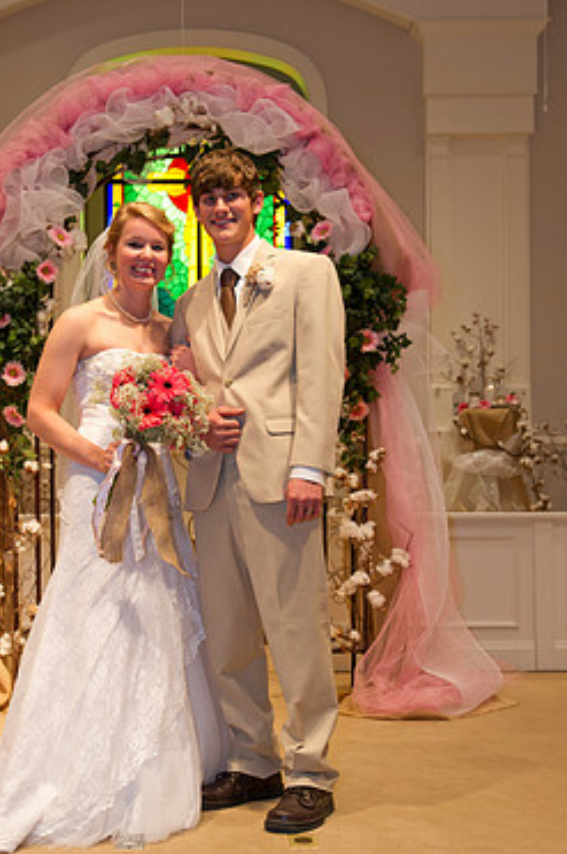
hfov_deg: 29.1
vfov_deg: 42.7
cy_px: 482
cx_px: 226
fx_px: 1090
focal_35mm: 46
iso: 1600
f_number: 4.5
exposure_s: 1/125
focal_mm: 38
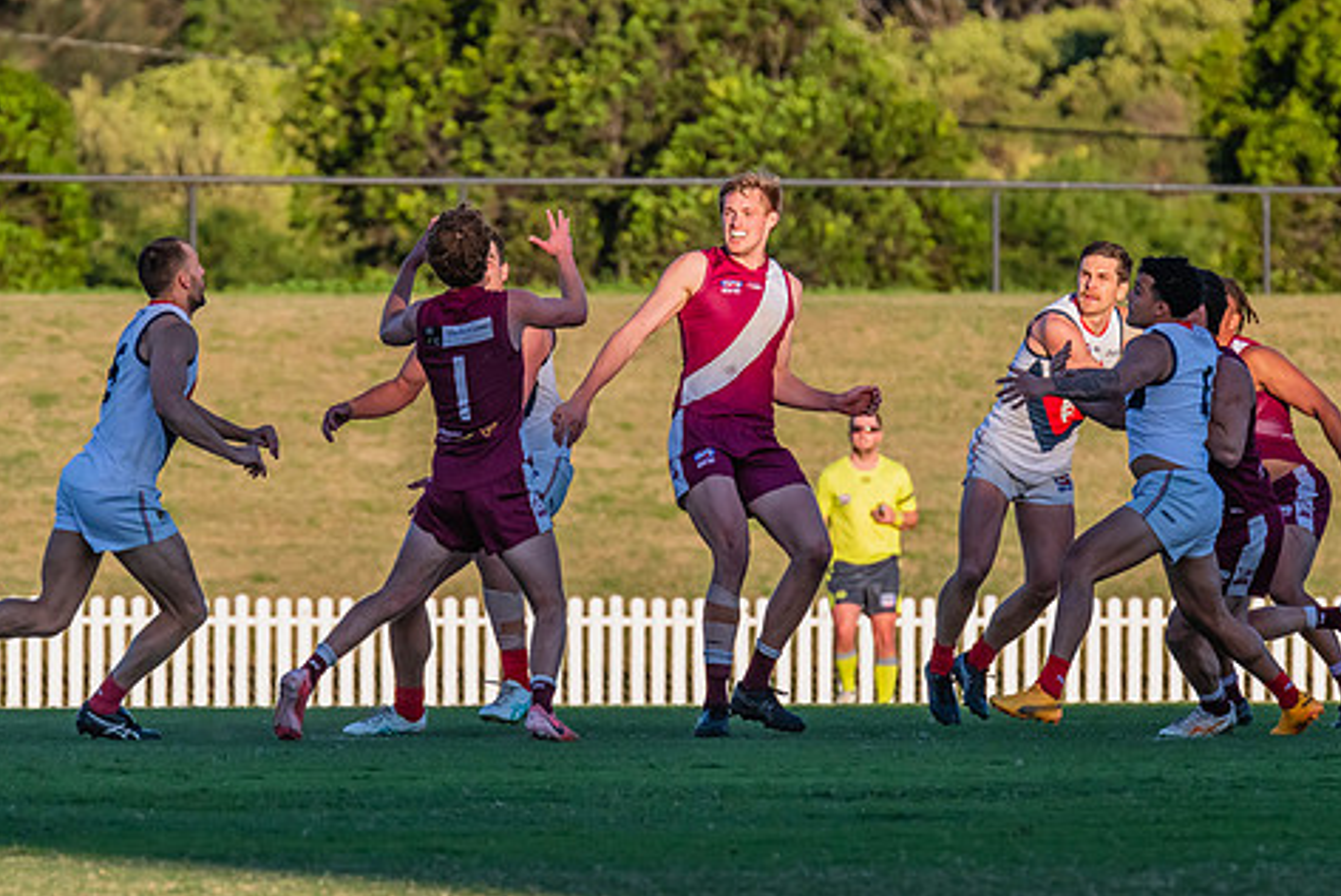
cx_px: 508
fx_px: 24226
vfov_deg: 2.1
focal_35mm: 650
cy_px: 293
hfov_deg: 3.2
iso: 800
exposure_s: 1/1250
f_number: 10
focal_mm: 420
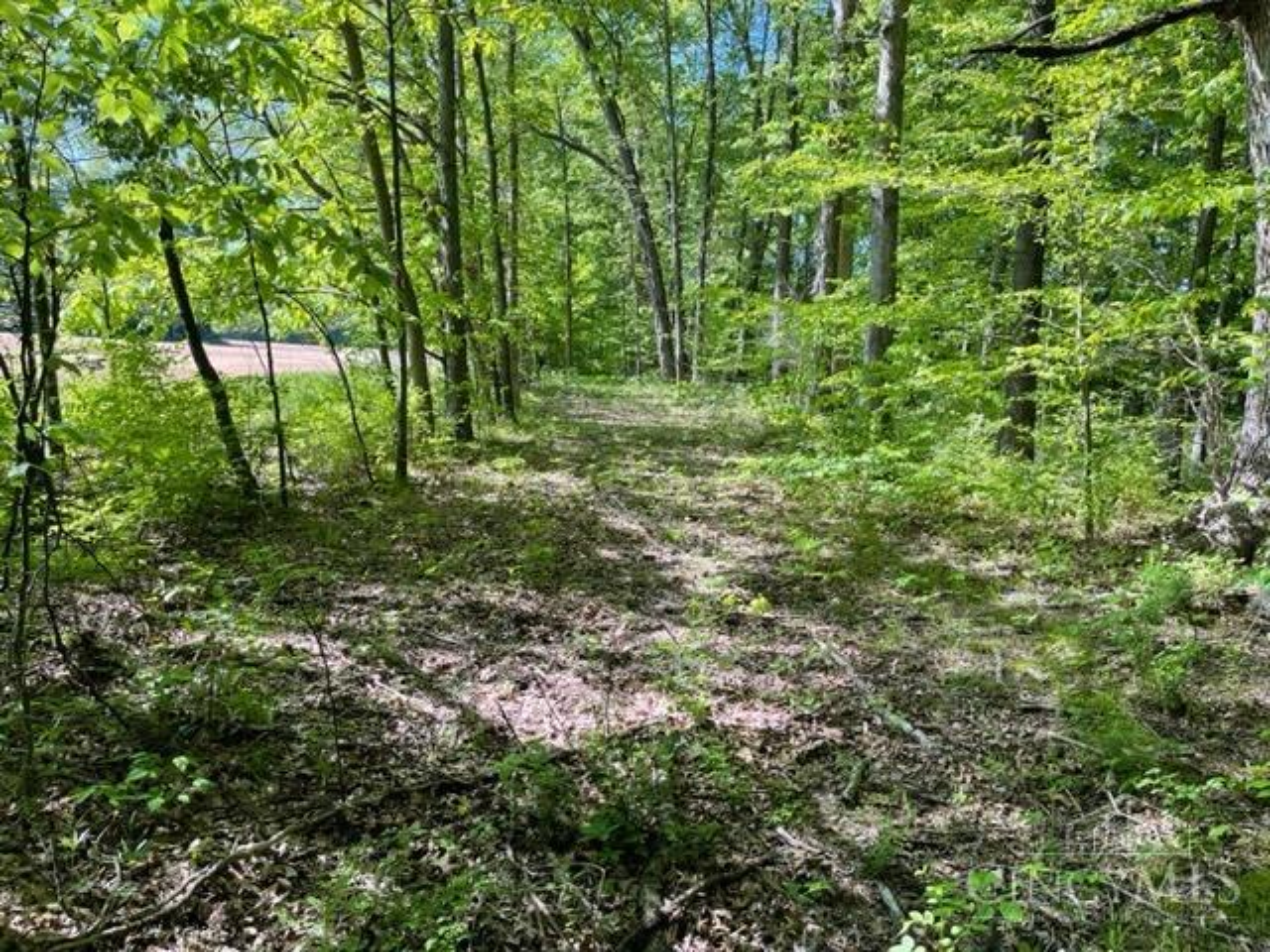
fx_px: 954
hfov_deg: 67.3
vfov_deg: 53.1
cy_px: 476
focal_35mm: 26
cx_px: 635
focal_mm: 5.1
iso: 32
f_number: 1.6
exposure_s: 1/514
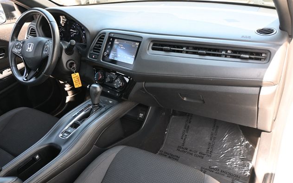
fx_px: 242
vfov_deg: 41.5
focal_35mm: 30
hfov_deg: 62.4
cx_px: 145
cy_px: 97
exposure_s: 1/125
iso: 900
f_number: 3.8
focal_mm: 19.5
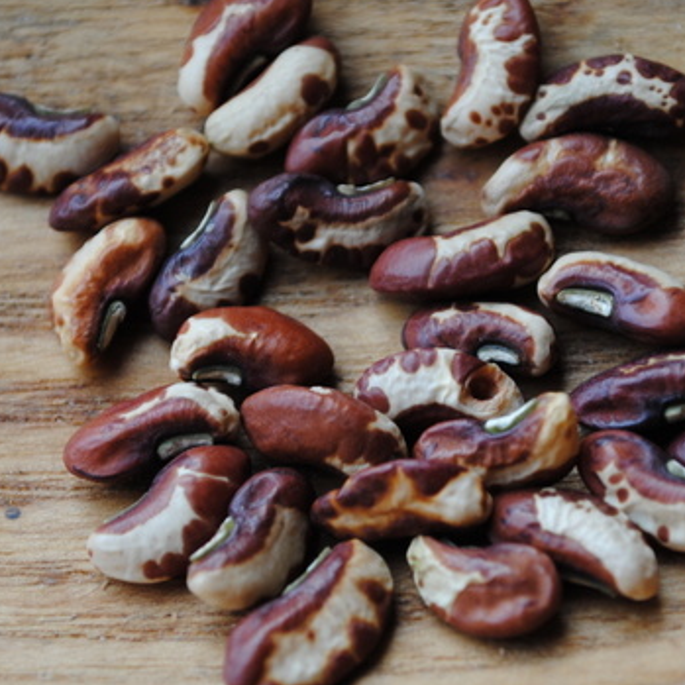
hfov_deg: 12.4
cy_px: 337
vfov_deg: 12.4
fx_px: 3153
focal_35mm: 141
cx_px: 426
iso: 200
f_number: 6.3
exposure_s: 1/60
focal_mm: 55
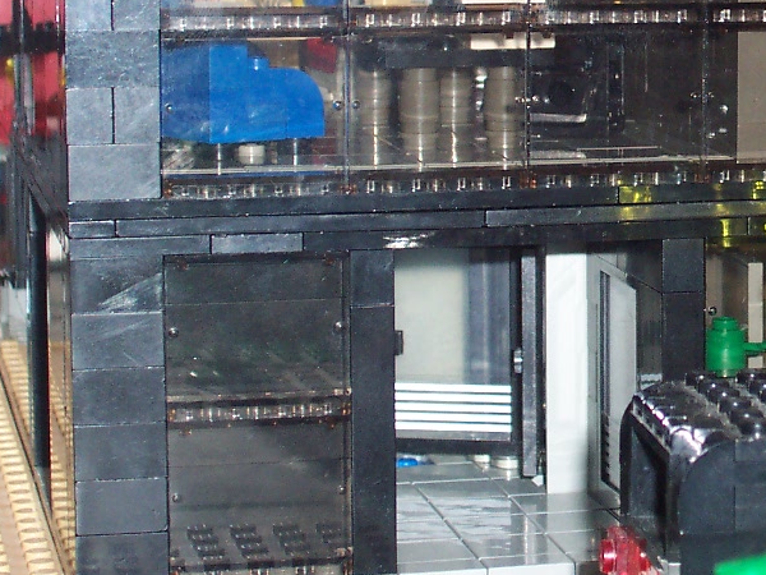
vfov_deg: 10.4
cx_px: 760
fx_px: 3142
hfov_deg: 13.7
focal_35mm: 142
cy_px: 89
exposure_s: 1/90
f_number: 4
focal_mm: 10.8
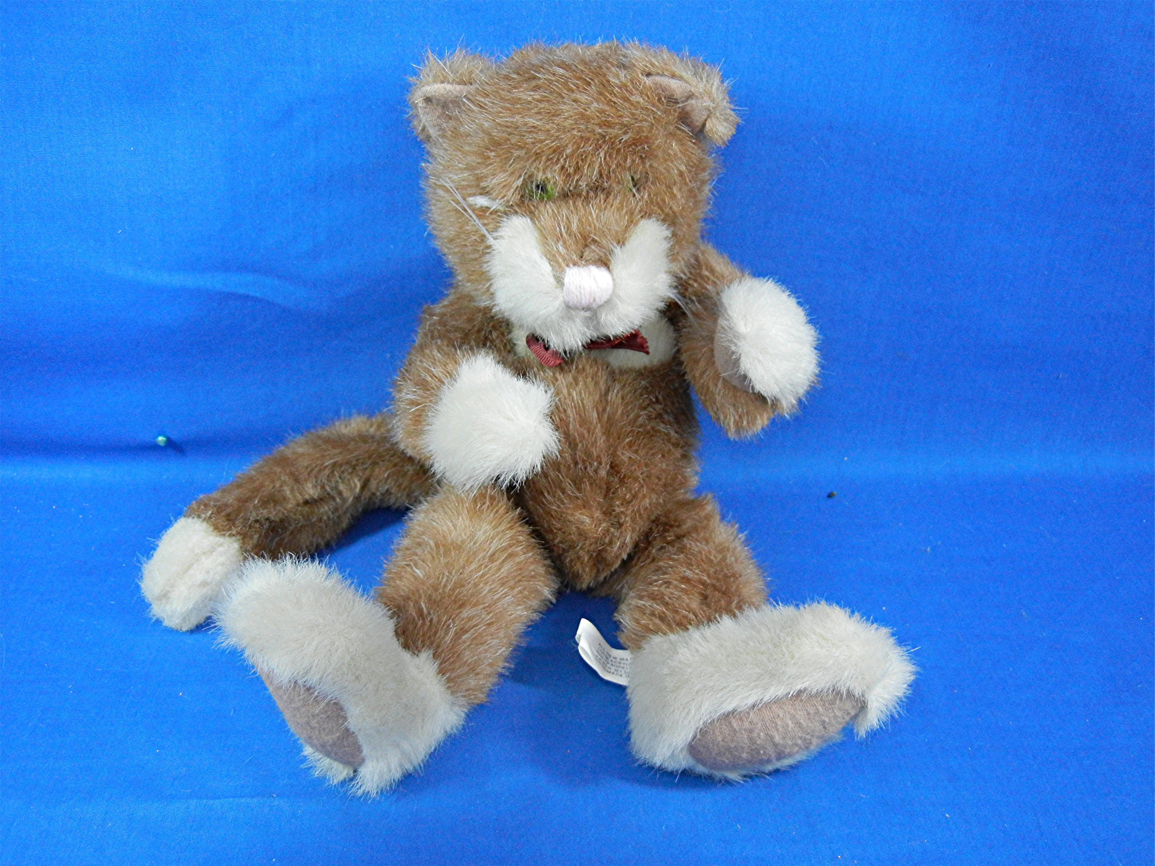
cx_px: 578
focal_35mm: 45
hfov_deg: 42.1
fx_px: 1501
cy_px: 433
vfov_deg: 32.2
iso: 463
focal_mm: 8.1
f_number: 3.8
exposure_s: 1/30
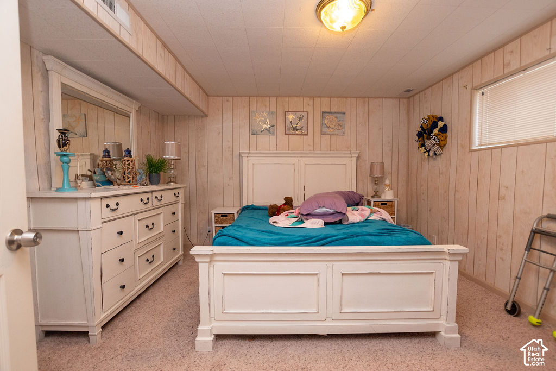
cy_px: 186
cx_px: 278
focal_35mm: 15
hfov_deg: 99.9
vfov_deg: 76.9
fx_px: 234
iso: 500
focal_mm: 10
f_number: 5
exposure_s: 1/200
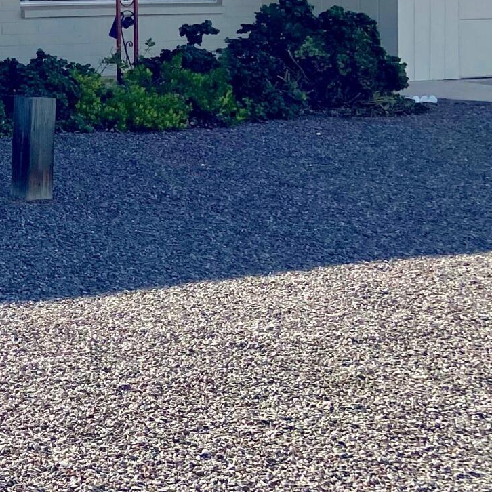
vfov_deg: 17.7
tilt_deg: +1.4
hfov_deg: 16.5
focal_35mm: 95
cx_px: -265
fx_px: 1528
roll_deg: -0.1
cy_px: -49
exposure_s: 1/4274
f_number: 1.8
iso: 32
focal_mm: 4.25
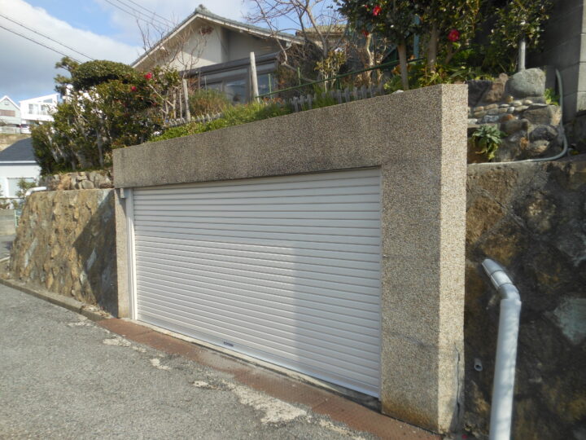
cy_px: 220
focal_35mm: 25
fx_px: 423
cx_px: 293
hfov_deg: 69.4
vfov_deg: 54.9
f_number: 3.2
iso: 80
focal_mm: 4.5
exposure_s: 1/800
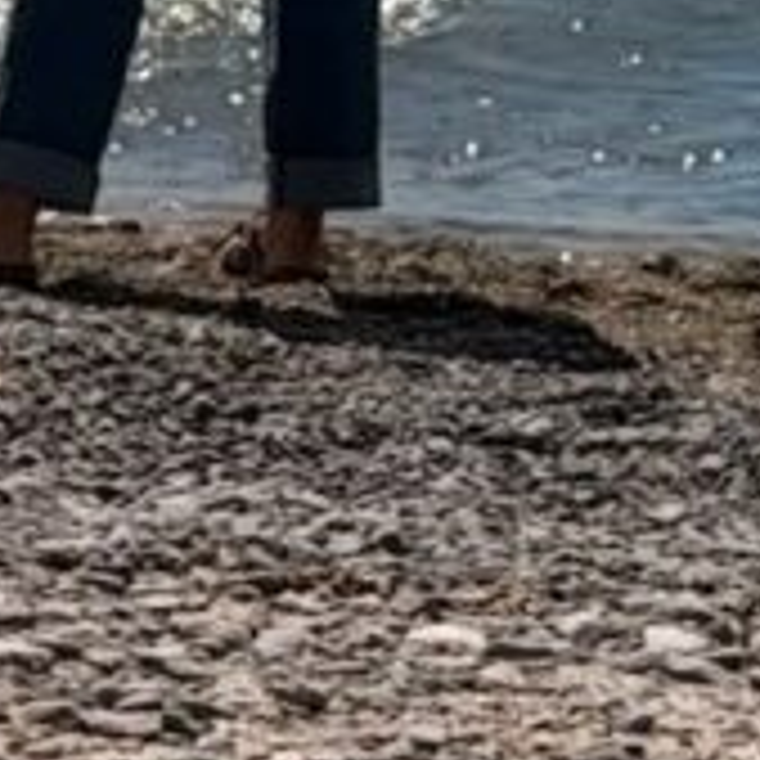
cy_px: -313
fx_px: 9340
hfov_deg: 4.6
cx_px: -225
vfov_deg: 4.6
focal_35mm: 376
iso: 64
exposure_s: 1/13333
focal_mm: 6.76
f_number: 1.78
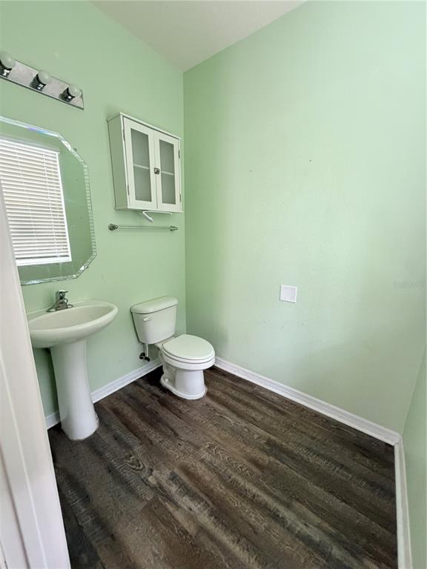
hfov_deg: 85.7
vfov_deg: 102.1
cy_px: 284
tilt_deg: -12.9
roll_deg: -0.4
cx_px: 214
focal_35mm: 14
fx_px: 230
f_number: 2.2
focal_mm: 2.22
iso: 400
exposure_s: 1/60
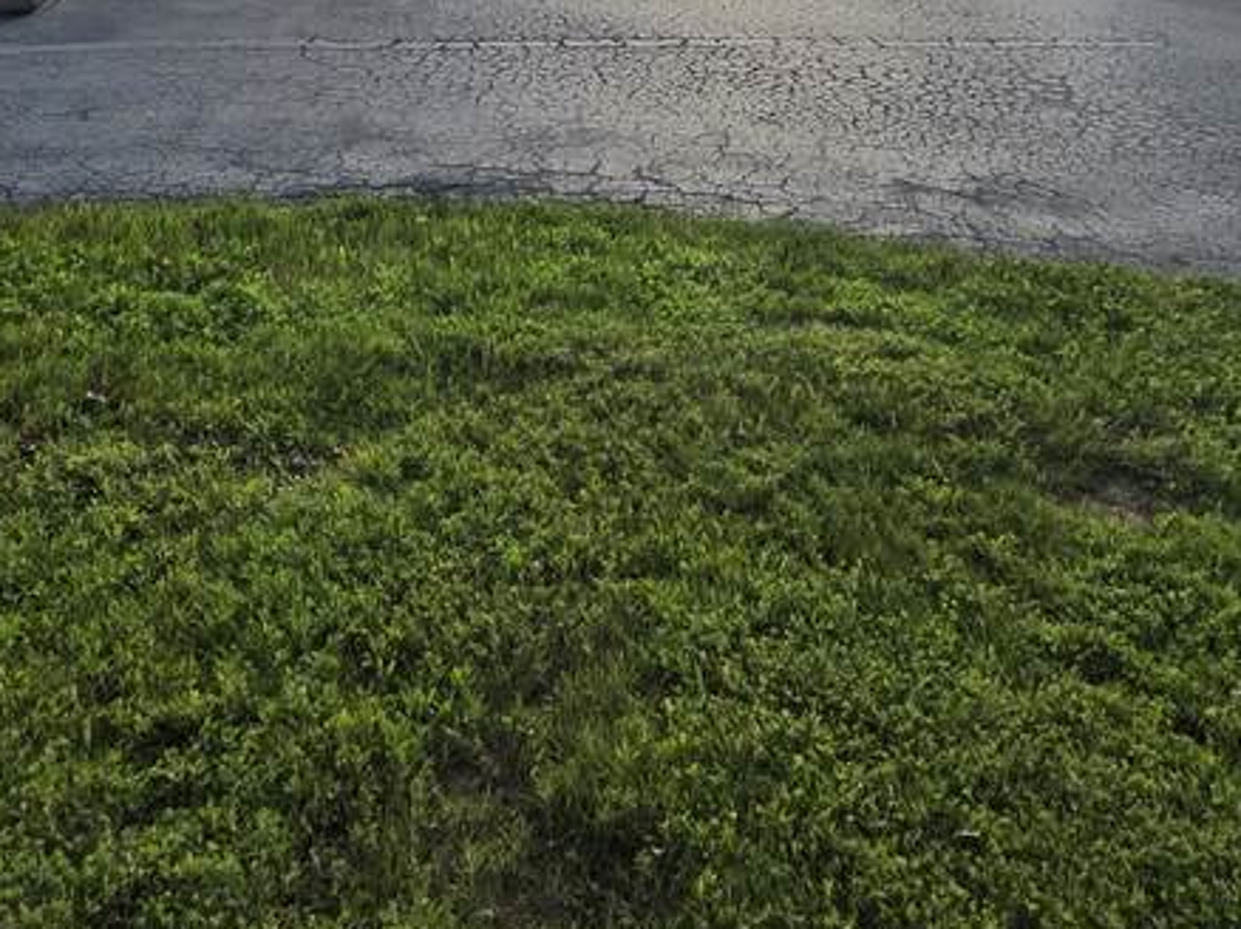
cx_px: 609
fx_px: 1362
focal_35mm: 38
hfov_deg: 49.0
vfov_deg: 30.7
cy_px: -235
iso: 40
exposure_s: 1/3318
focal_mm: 2.2
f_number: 1.9
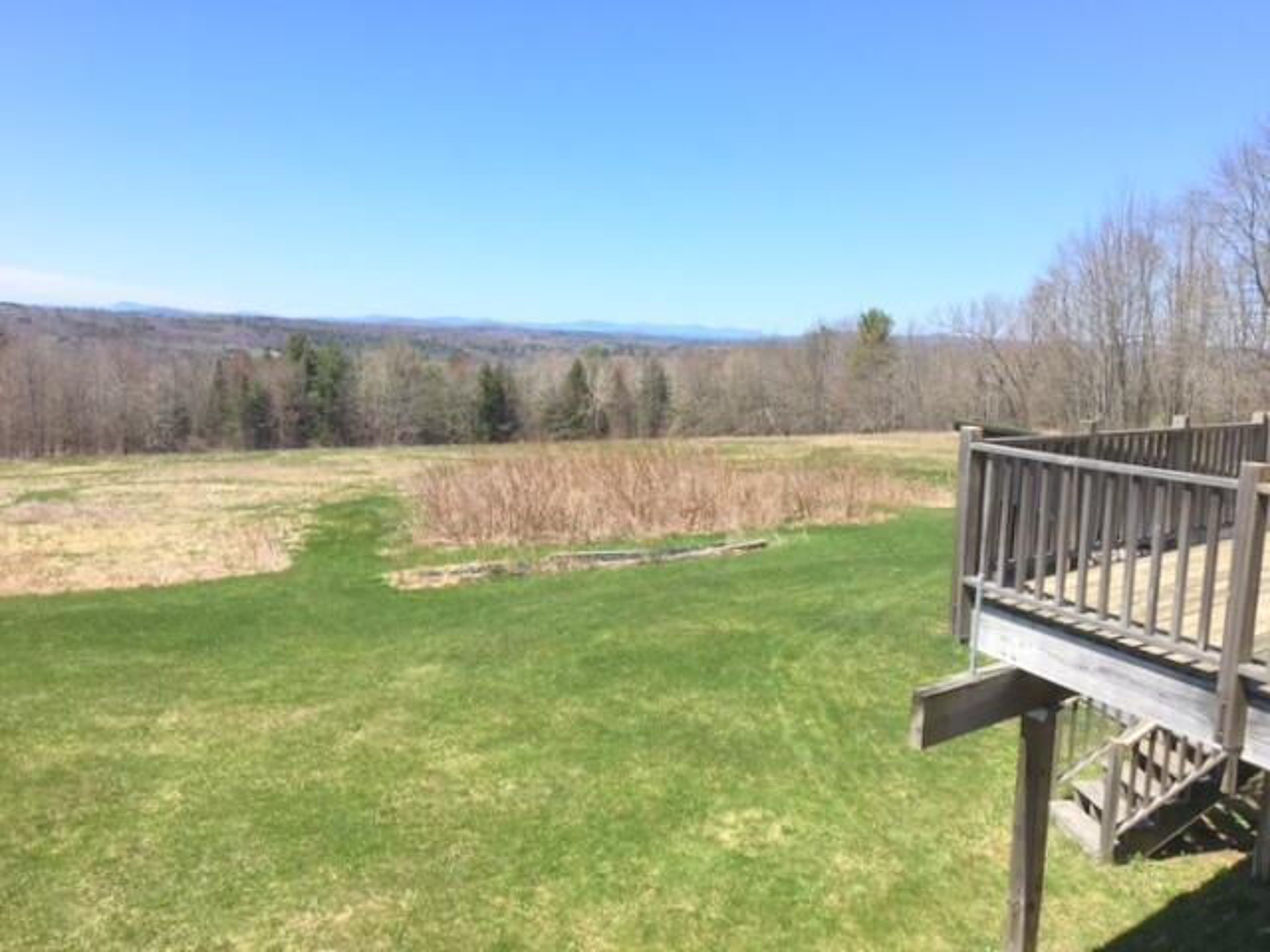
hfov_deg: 61.7
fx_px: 1064
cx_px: 635
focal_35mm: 29
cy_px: 476
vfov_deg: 48.2
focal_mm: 4.15
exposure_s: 1/1261
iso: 25
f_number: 2.2
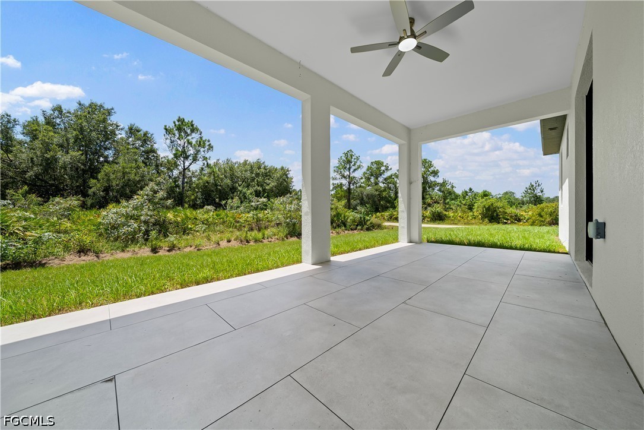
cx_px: 322
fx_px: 215
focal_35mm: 12
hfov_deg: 112.6
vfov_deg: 90.0
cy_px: 215
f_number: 9
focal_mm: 12
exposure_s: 1/100
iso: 200
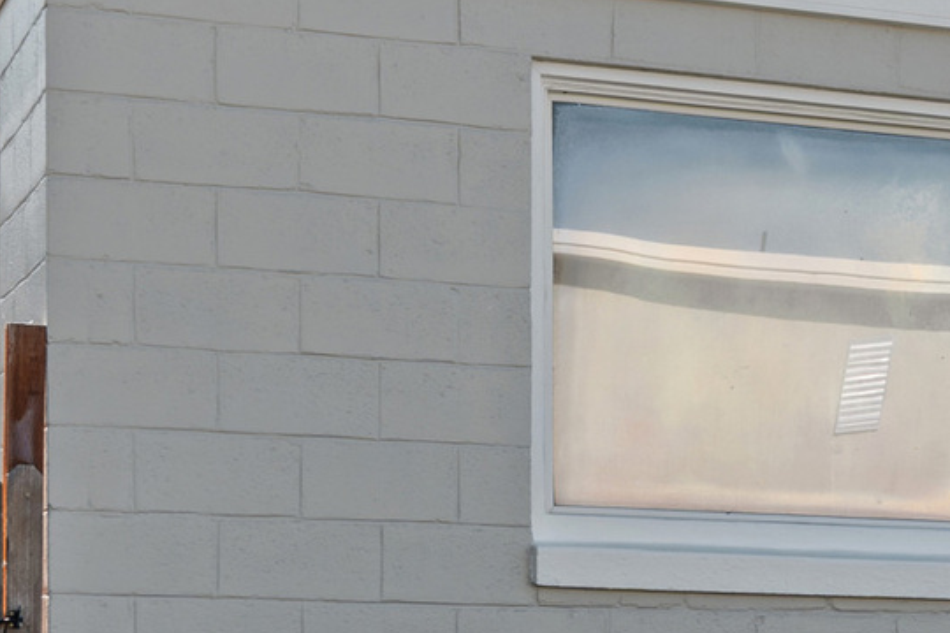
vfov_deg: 12.4
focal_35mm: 110
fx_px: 2903
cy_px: 409
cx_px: 1117
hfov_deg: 17.8
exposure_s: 1/60
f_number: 9
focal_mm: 29
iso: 250
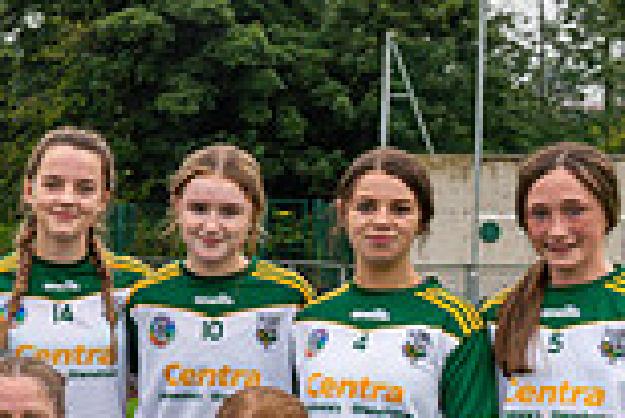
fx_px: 2398
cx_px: -498
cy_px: 451
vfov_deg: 9.9
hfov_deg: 13.4
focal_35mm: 138
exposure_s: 1/100
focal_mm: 29
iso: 280
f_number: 7.1
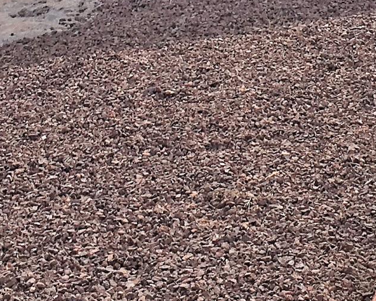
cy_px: -167
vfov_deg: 11.0
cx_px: 264
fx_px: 1502
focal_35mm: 135
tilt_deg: -2.8
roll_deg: -0.2
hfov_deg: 14.2
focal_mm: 4.15
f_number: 2.2
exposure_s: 1/2959
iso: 25
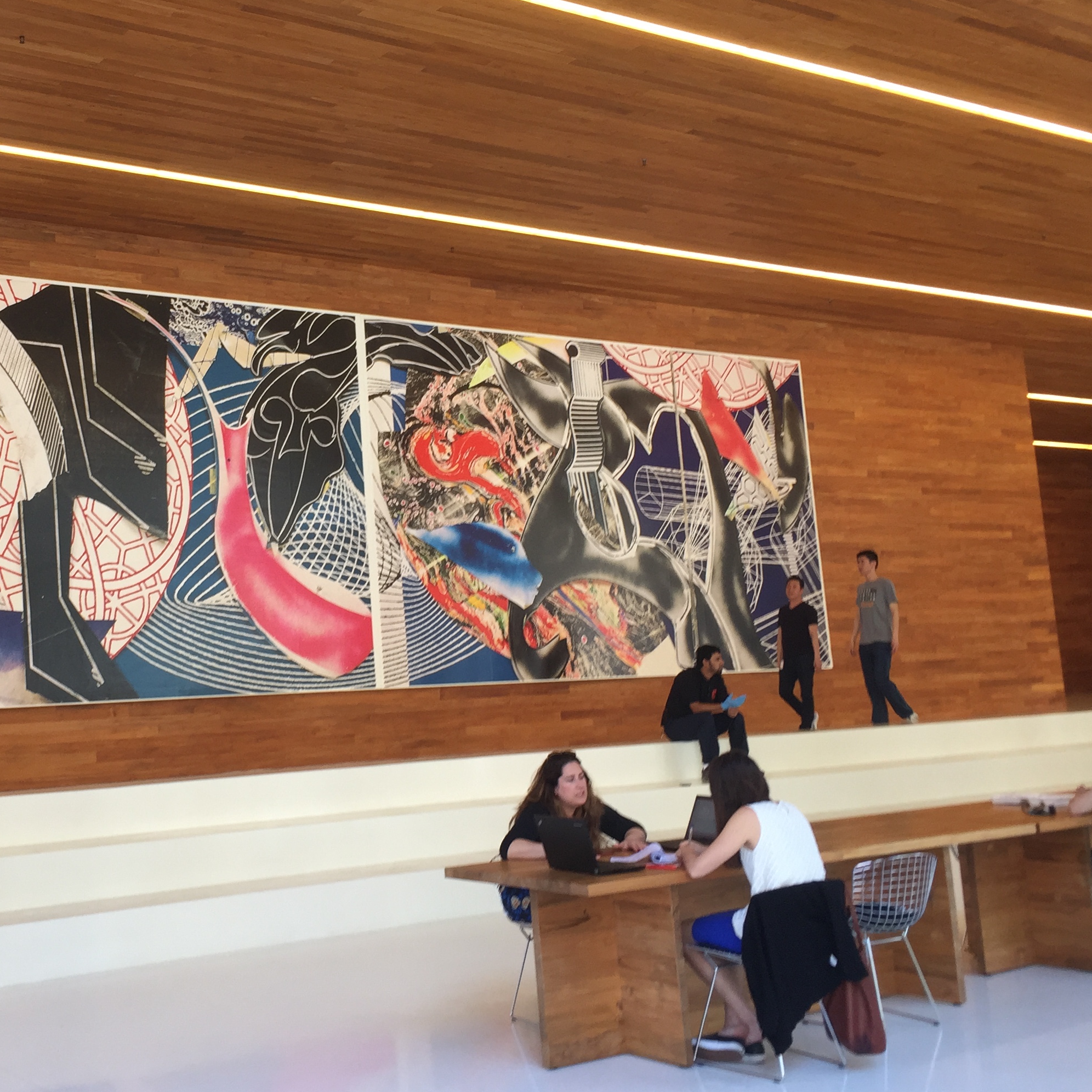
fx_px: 1499
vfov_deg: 40.0
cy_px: 495
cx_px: 321
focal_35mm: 42
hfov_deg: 39.3
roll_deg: +3.0
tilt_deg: +5.9
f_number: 2.2
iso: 40
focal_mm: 4.15
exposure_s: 1/60
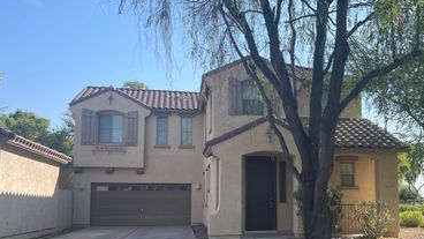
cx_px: 268
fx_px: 416
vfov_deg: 31.8
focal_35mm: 37
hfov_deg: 53.3
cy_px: 158
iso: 32
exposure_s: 1/1821
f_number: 1.6
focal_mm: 5.1
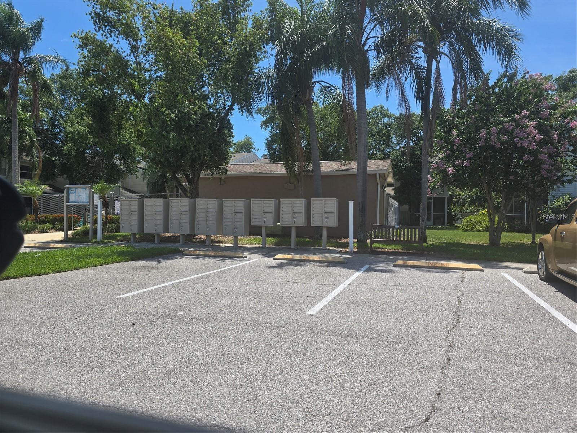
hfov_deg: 73.9
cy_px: 216
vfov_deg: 58.9
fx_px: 383
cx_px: 288
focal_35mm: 23
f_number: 1.7
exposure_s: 1/750
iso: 12
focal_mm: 6.3
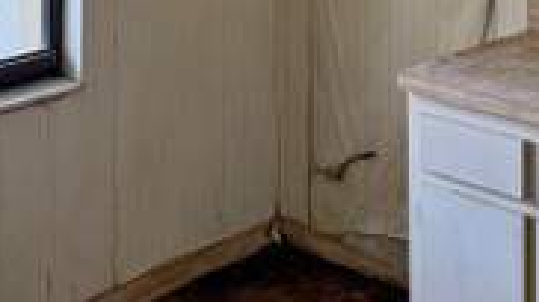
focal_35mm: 69
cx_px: 222
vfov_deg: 15.5
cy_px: -204
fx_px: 985
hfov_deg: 30.5
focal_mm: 6.76
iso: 200
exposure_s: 1/135
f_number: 1.78
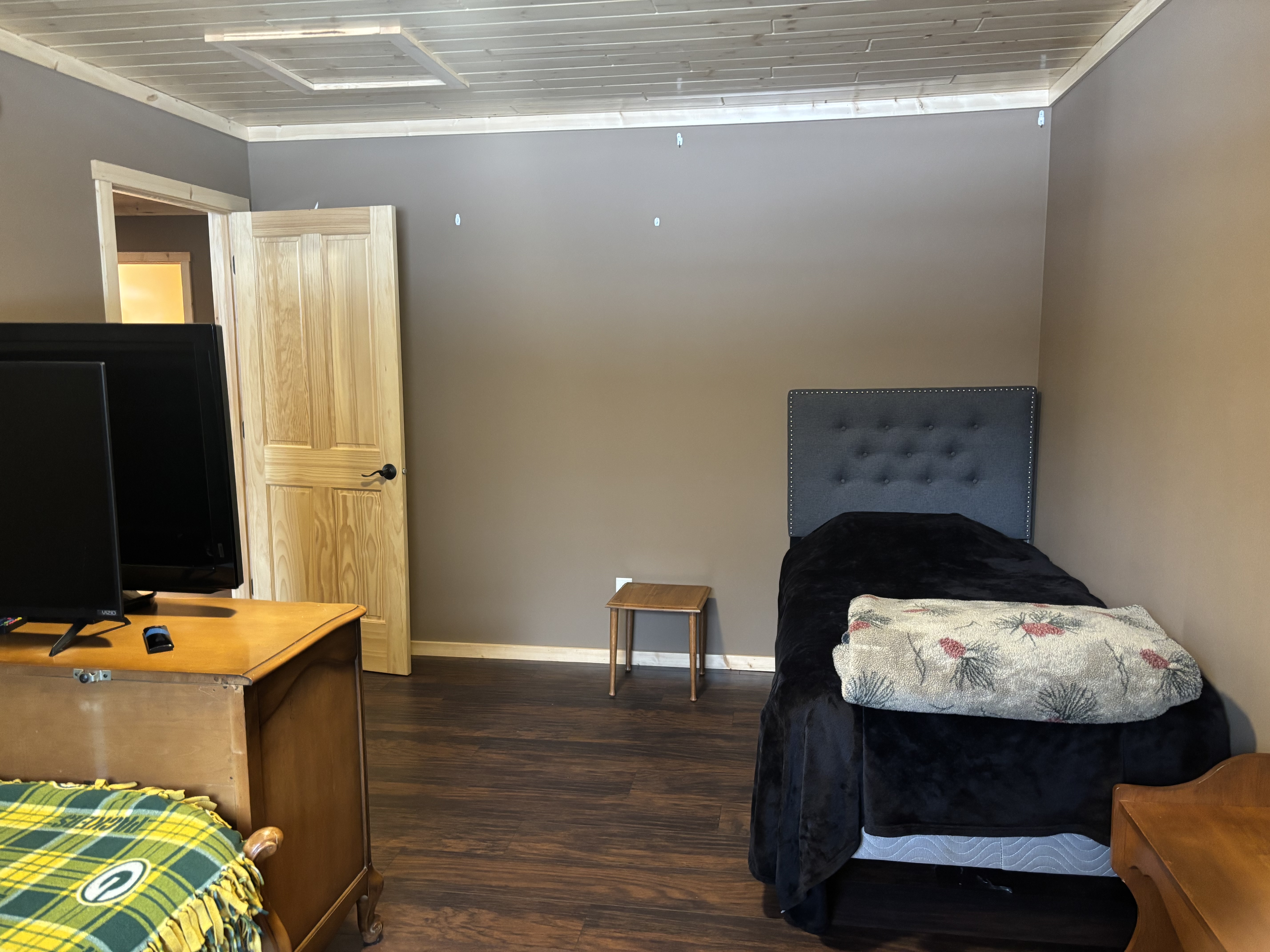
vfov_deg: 53.1
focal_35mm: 26
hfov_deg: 67.3
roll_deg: +1.3
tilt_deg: -5.4
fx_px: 954
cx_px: 635
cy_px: 476
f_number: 1.6
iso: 400
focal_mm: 5.96
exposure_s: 1/40
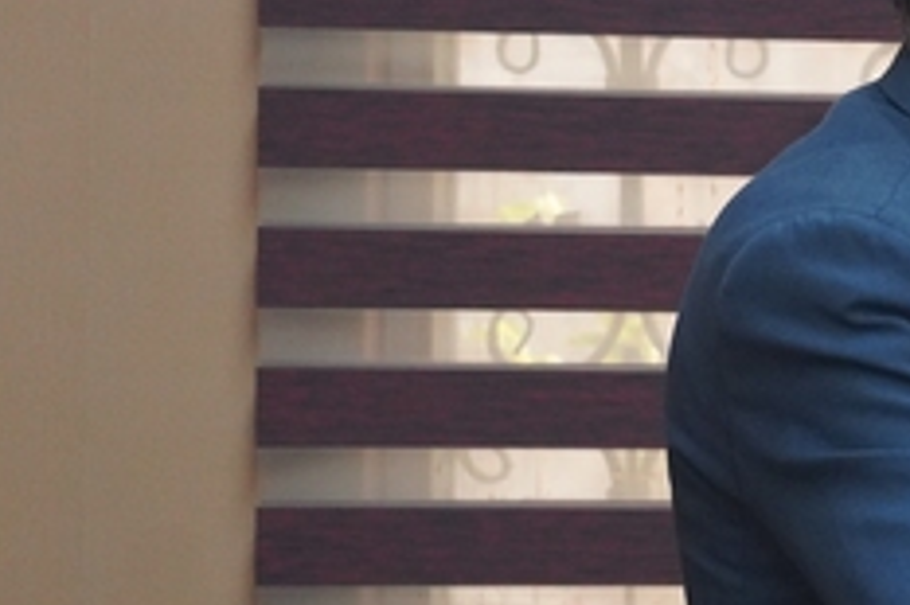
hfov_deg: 11.6
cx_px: 1918
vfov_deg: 8.8
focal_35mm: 156
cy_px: 158
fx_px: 3934
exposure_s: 1/160
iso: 2500
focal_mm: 35.4
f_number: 4
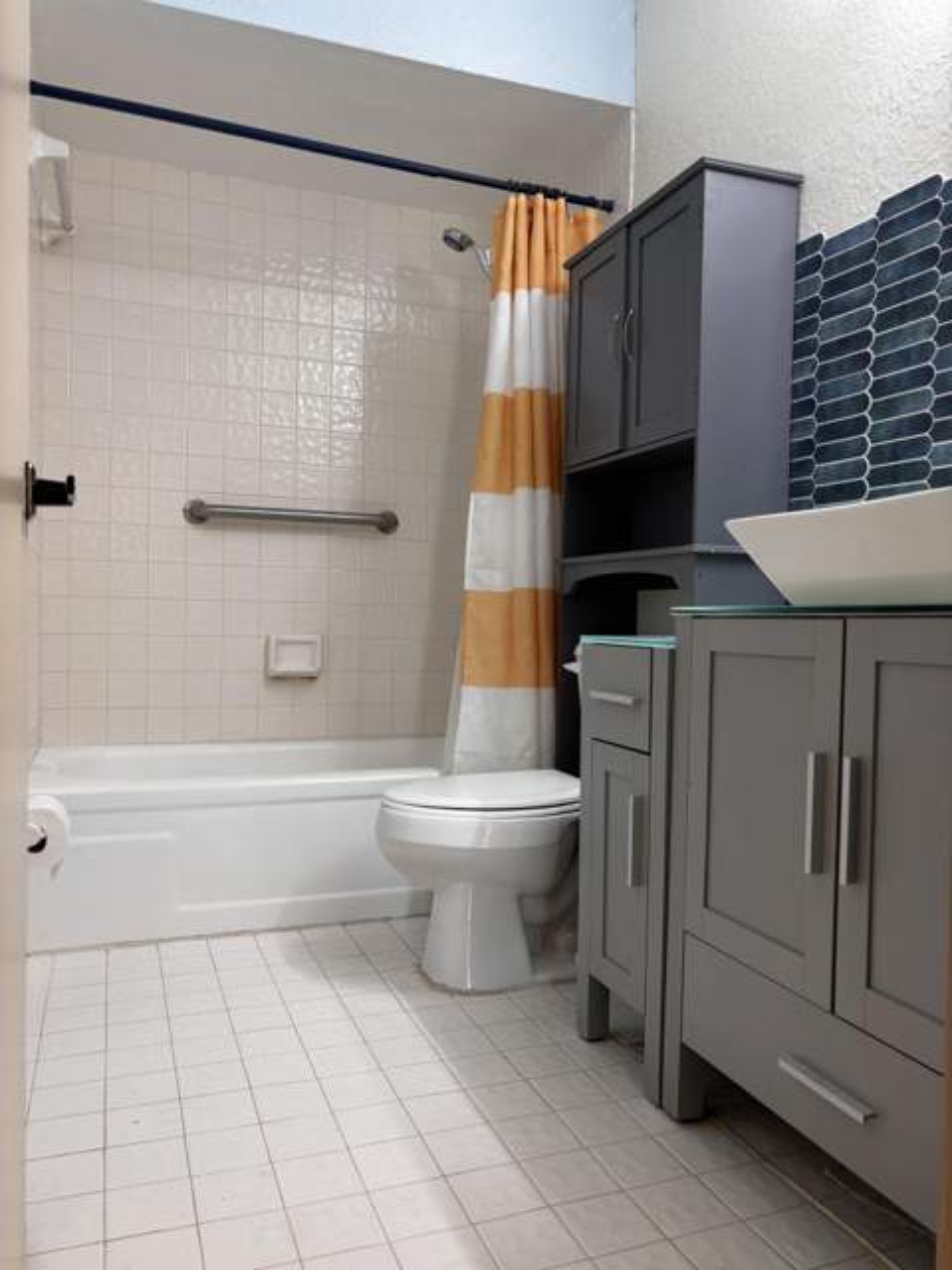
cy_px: 635
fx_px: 953
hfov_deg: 53.1
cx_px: 476
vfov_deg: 67.3
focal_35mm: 26
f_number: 1.6
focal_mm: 5.96
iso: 125
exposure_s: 1/60
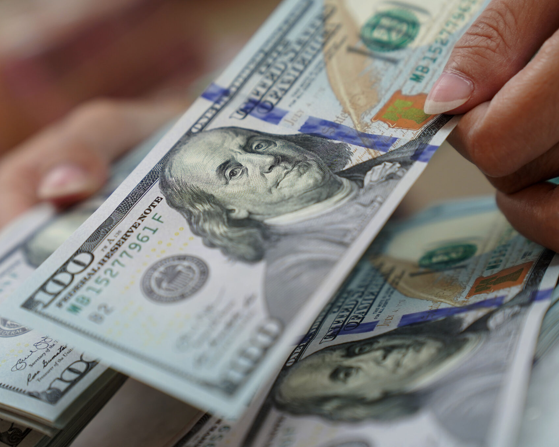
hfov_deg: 24.1
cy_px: 224
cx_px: 253
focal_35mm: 79
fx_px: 1307
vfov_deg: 19.4
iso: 800
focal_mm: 70
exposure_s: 1/160
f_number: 4
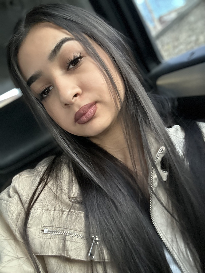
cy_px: 136
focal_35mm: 30
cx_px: 102
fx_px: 237
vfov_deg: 60.0
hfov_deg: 46.8
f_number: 1.9
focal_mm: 2.69
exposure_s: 1/60
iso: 250
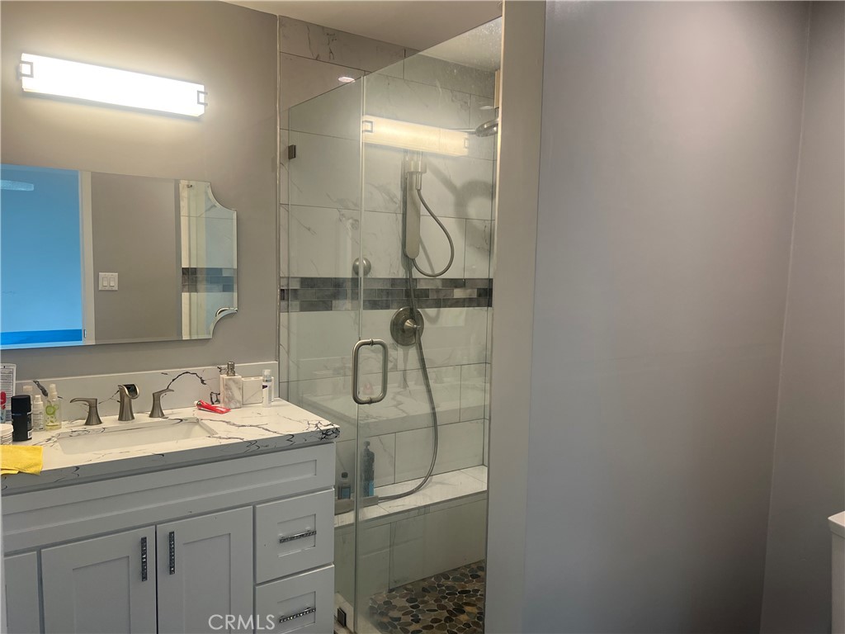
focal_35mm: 26
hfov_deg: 67.3
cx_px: 422
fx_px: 635
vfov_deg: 53.1
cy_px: 317
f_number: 1.5
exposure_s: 1/120
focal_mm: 5.7
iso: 100
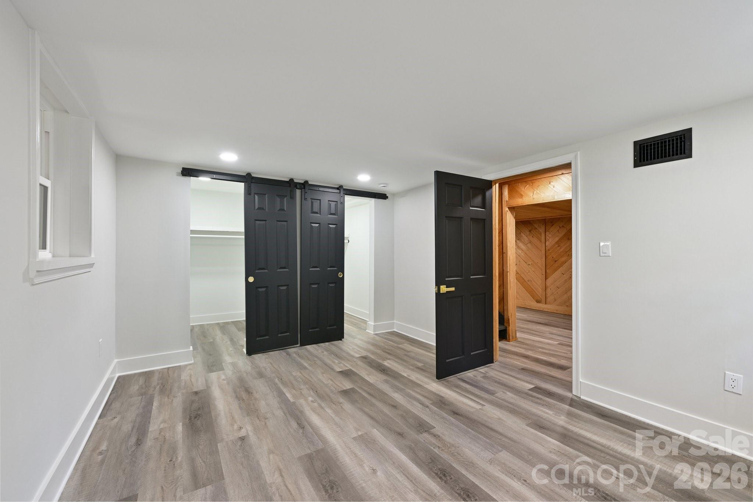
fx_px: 293
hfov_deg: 104.3
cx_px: 376
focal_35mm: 14
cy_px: 251
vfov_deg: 81.2
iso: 360
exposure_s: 1/15
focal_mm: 14
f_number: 8
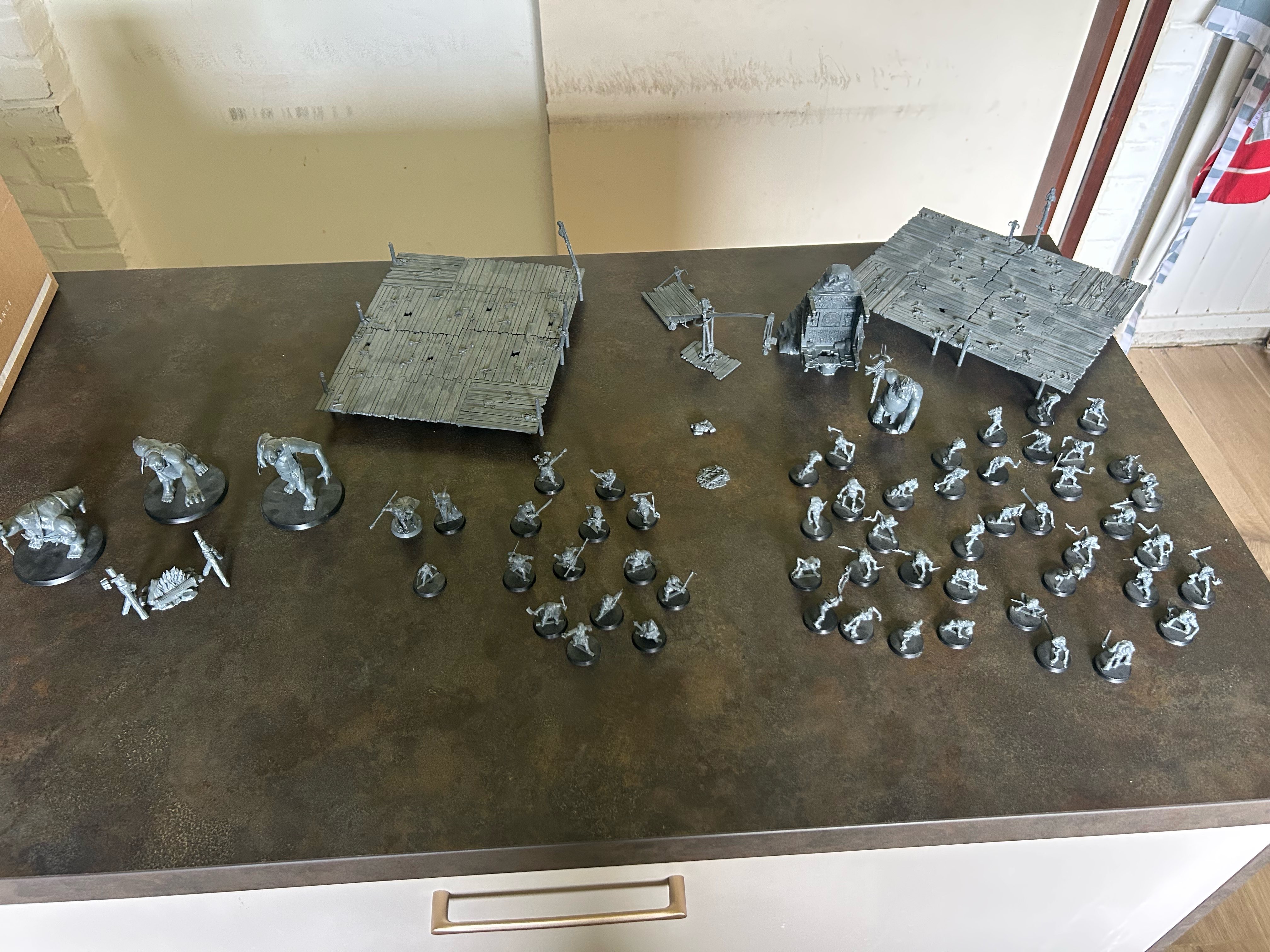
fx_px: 954
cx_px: 635
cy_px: 476
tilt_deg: -47.1
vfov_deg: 53.1
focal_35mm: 26
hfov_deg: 67.3
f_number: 1.5
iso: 320
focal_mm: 5.7
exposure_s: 1/60
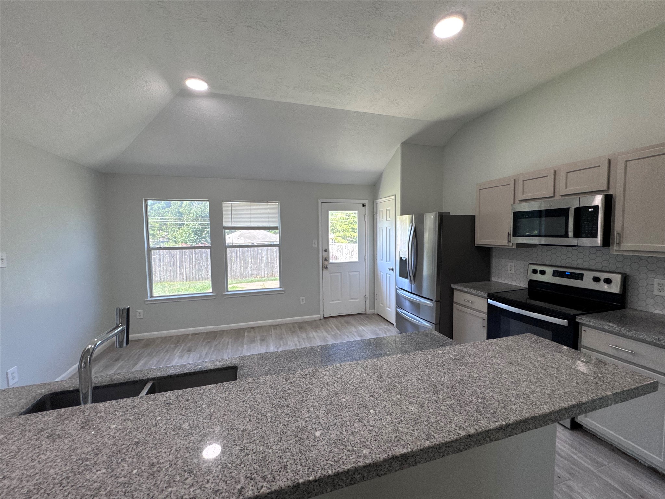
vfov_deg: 85.7
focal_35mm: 14
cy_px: 250
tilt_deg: -3.8
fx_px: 269
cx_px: 332
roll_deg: +1.0
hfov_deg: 102.1
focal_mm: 2.22
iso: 125
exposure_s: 1/120
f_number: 2.2
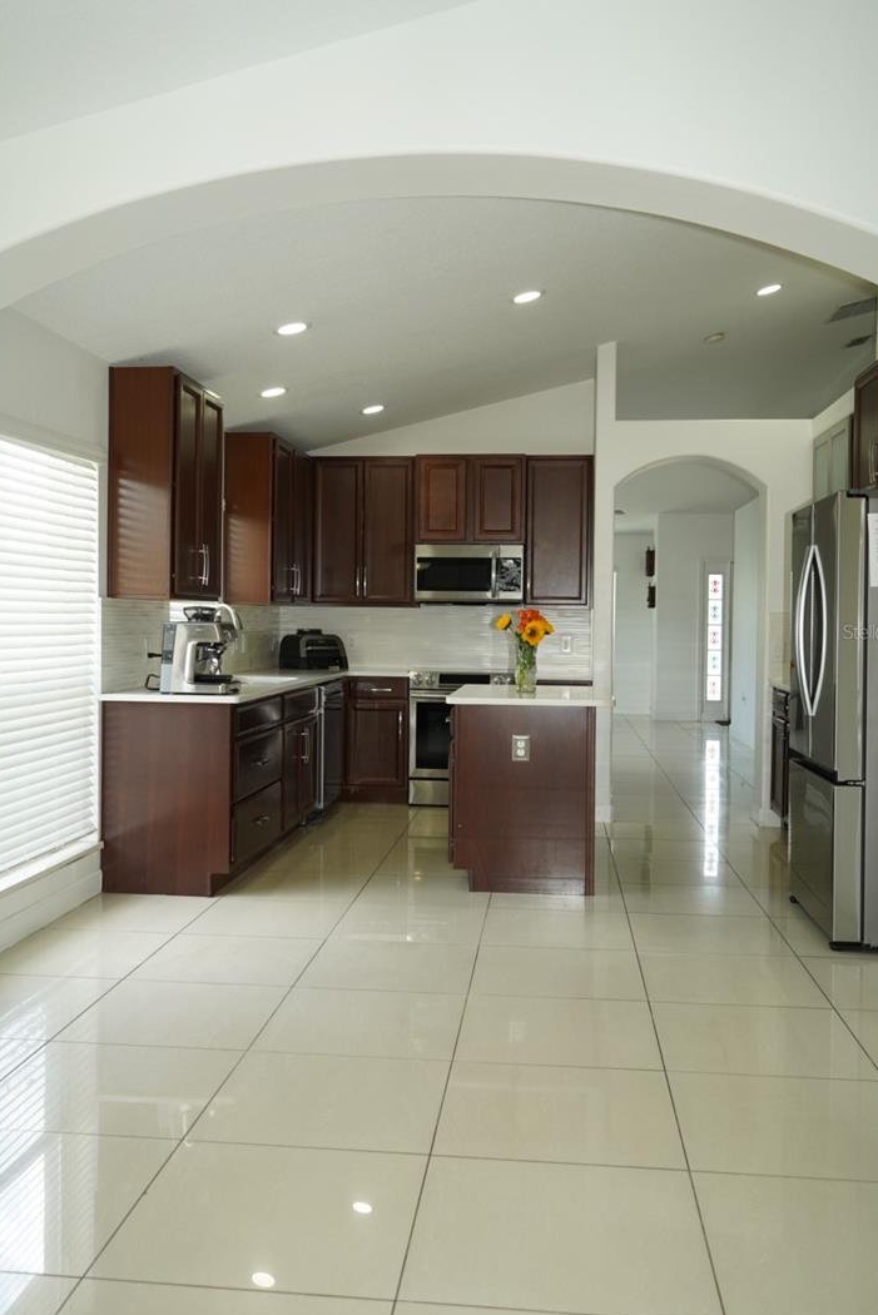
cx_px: 429
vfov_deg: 58.7
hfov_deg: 41.1
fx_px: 1169
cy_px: 631
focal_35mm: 32
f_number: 4
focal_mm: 28
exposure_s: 1/160
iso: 400
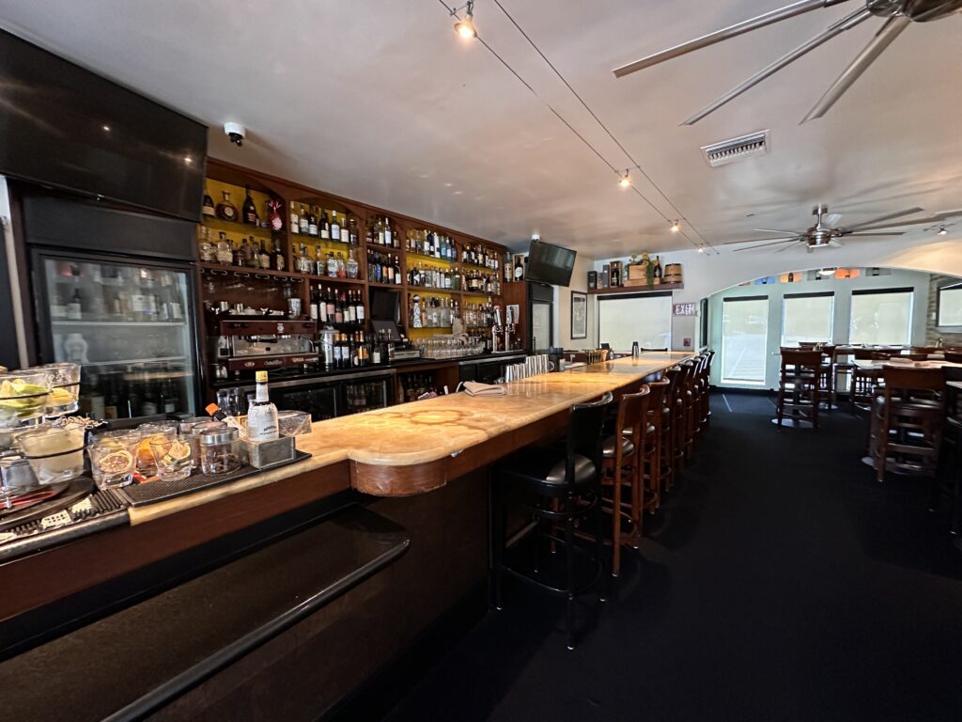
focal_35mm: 14
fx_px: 389
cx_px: 481
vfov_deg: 85.7
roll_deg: +1.0
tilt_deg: -4.8
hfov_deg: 102.1
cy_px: 361
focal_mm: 2.22
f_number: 2.2
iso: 800
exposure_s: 1/60
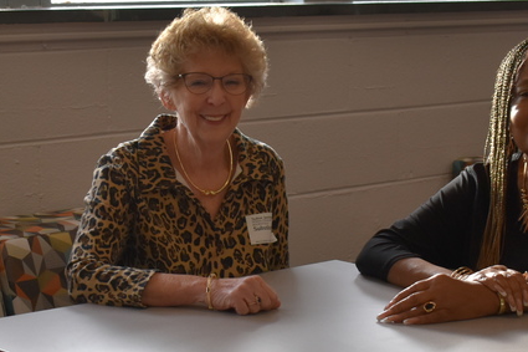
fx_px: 1378
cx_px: 191
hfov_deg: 21.6
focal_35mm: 94
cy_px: 259
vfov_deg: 14.5
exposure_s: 1/250
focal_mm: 26
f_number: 4
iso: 500
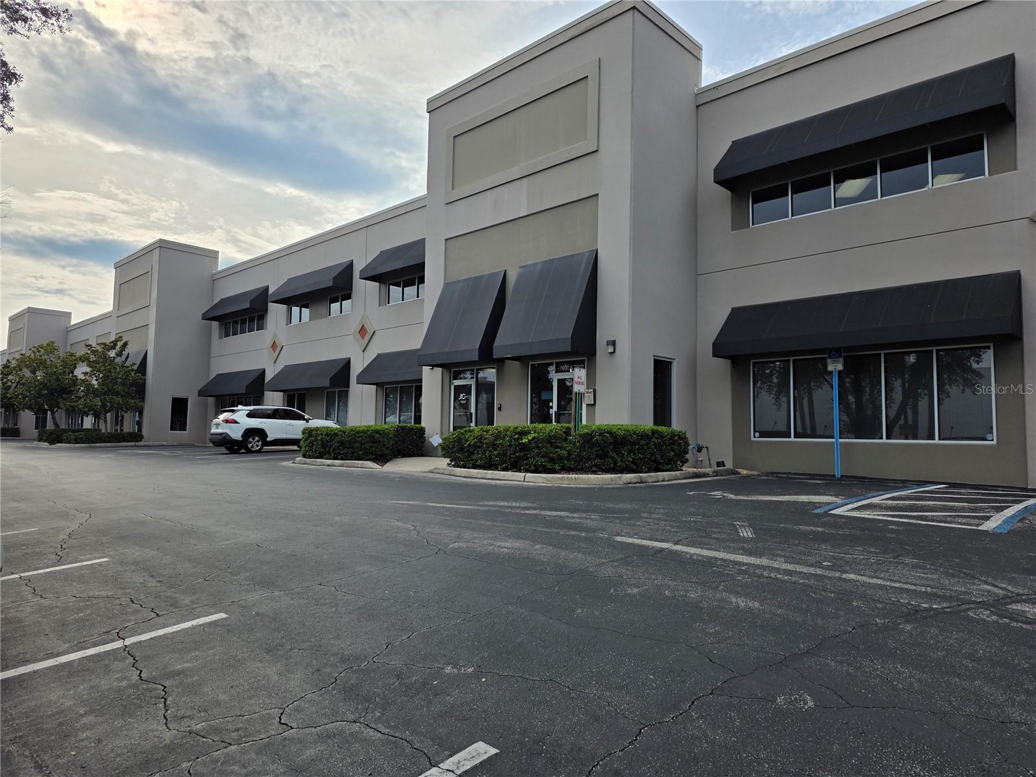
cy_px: 388
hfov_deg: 73.9
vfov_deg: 58.9
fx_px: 688
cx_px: 518
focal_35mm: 23
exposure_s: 1/7944
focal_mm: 6.25
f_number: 1.7
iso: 64
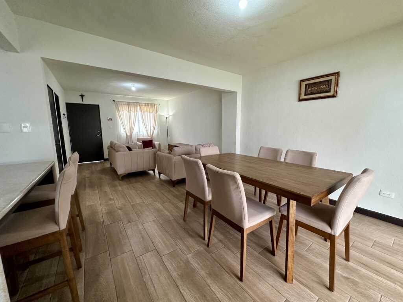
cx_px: 202
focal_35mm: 14
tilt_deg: -9.1
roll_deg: +0.7
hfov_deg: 102.1
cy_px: 151
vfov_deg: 85.7
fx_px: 163
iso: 200
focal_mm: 2.22
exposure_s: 1/120
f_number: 2.2
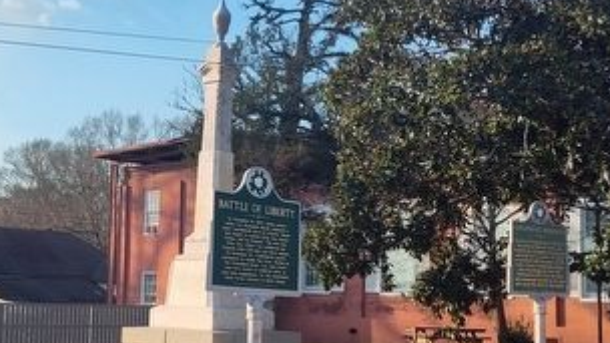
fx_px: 1068
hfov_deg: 31.5
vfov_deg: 18.3
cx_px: 181
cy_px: 175
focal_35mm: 66
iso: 100
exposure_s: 1/1301
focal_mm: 5.56
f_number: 1.8
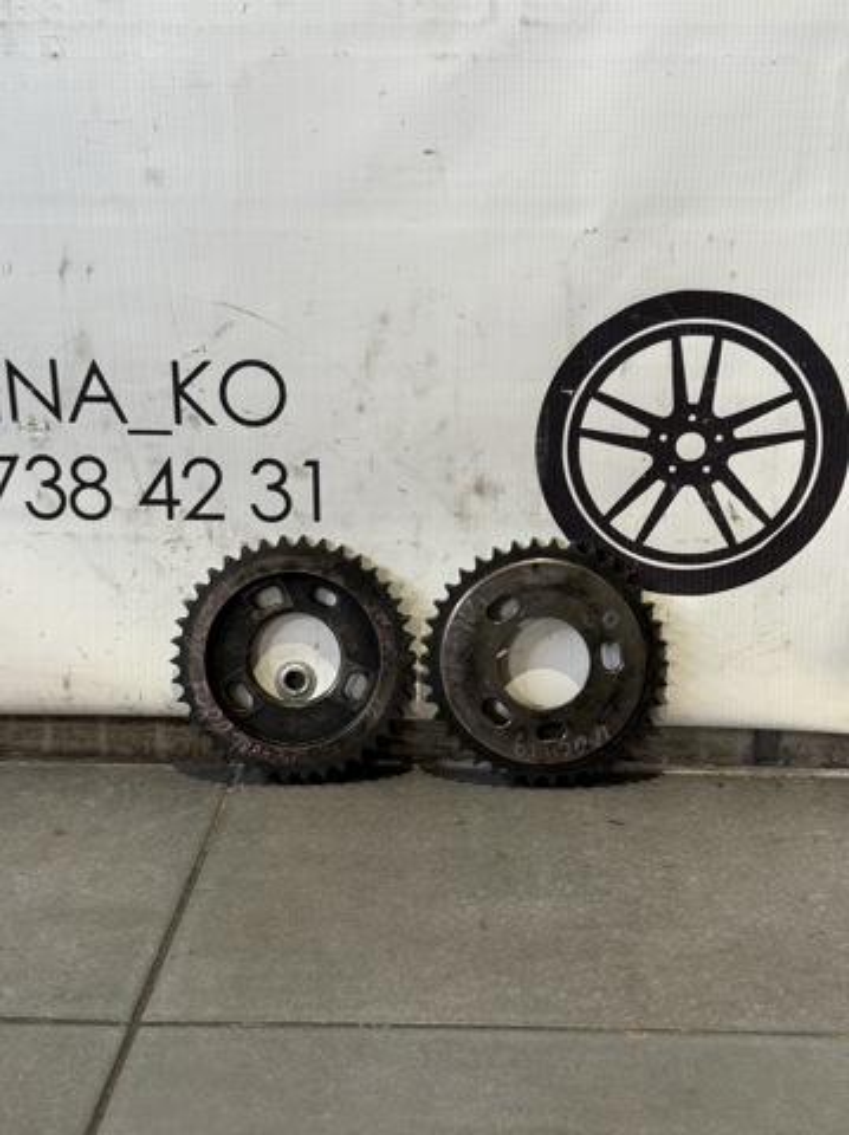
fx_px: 1572
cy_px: 568
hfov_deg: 30.2
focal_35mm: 48
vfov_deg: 39.7
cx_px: 424
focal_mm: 6.76
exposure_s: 1/50
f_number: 1.78
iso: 80
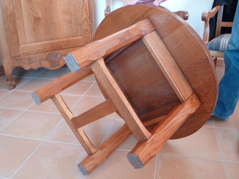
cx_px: 120
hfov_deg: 54.0
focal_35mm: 34
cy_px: 90
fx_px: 235
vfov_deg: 41.8
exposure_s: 1/13
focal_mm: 6.1
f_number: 3.6
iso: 400
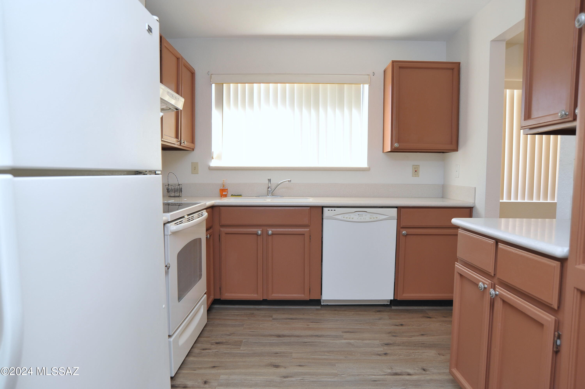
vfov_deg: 55.0
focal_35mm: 23
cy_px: 194
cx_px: 292
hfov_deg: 76.1
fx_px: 373
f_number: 6.3
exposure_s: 1/60
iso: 640
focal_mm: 23
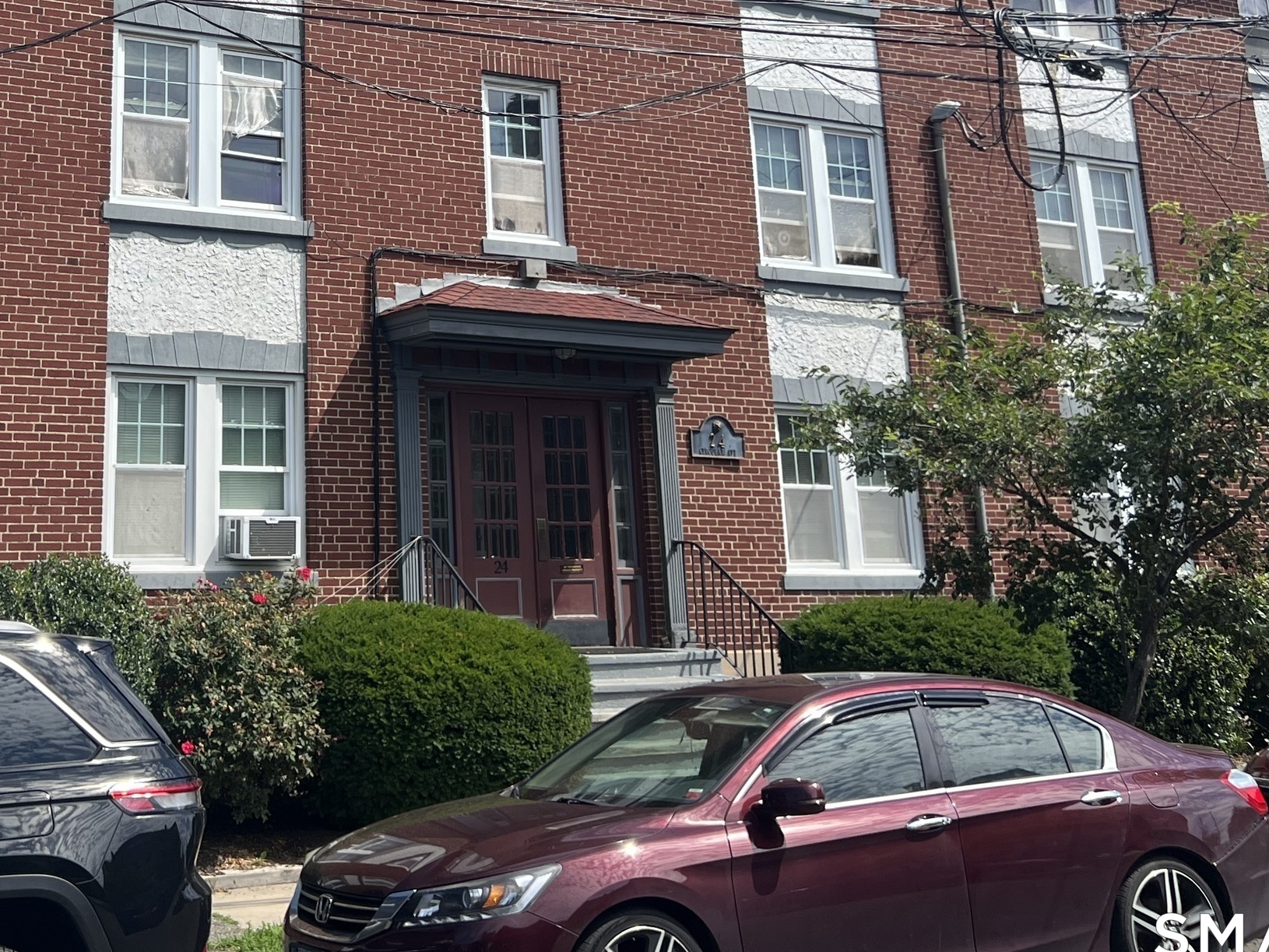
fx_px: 1797
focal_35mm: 49
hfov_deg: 37.9
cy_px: 79
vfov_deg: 28.4
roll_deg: +1.0
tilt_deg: +16.3
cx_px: 315
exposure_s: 1/3571
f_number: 1.5
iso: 50
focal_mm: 5.7
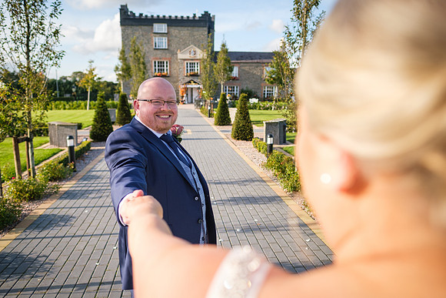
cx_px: 215
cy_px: 144
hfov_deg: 71.4
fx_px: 310
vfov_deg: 51.3
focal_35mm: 25
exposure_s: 1/2000
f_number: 2
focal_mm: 16
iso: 200
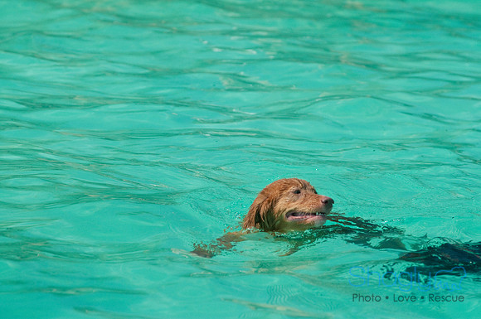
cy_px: 160
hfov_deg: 6.9
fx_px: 4003
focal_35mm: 300
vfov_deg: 4.6
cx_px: 240
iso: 400
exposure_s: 1/1250
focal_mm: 200
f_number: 5.6
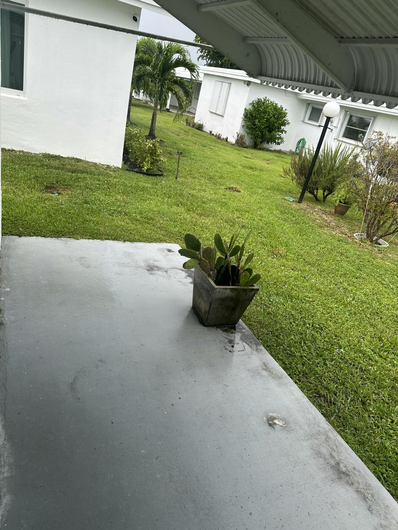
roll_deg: -12.4
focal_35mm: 24
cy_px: 265
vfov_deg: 71.6
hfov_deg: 56.8
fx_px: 368
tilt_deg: -24.5
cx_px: 199
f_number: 1.78
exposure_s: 1/140
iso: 64
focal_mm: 6.86
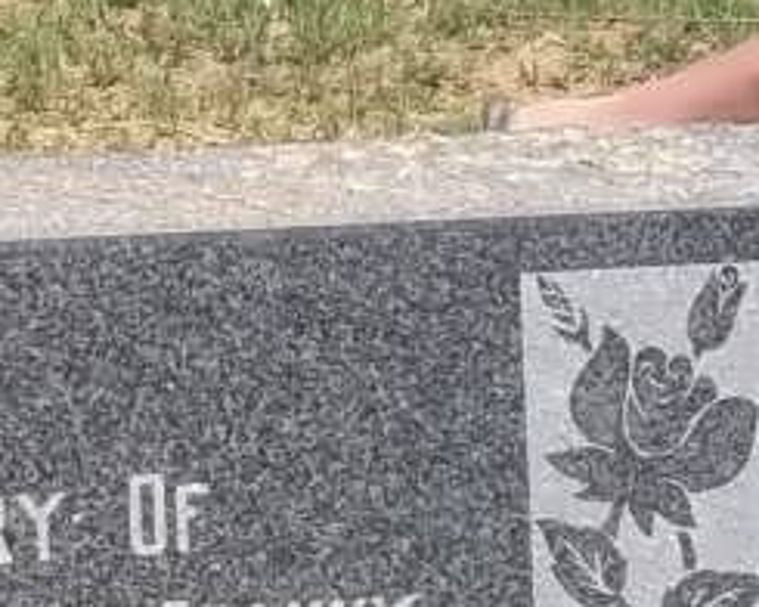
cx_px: 68
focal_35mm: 153
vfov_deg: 10.1
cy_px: 443
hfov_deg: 12.5
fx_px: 3437
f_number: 5.5
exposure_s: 1/500
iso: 80
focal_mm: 5.7
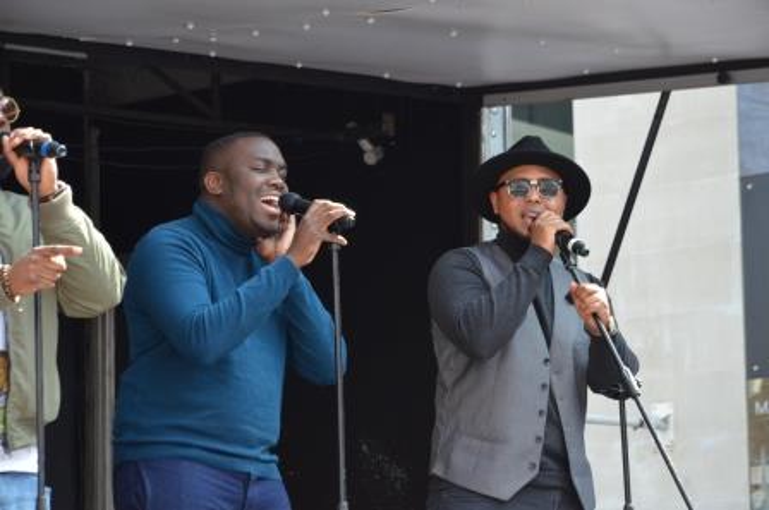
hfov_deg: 13.1
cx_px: 384
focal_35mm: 158
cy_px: 255
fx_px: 3358
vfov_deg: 8.7
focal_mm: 105
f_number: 10
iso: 1600
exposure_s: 1/400
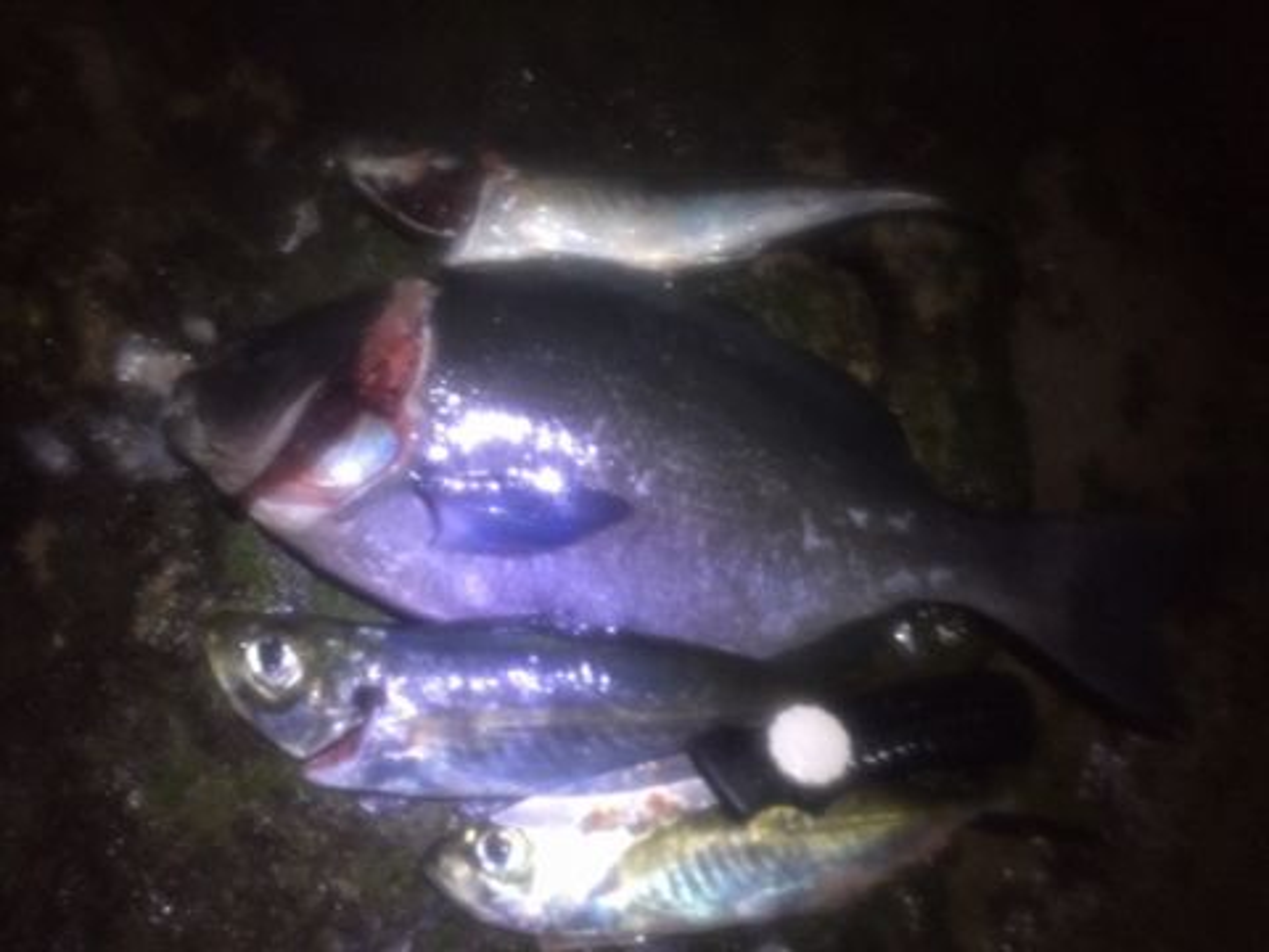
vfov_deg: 48.2
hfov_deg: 61.7
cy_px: 476
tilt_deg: -76.7
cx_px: 634
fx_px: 1063
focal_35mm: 29
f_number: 2.2
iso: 250
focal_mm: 4.15
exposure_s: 1/20
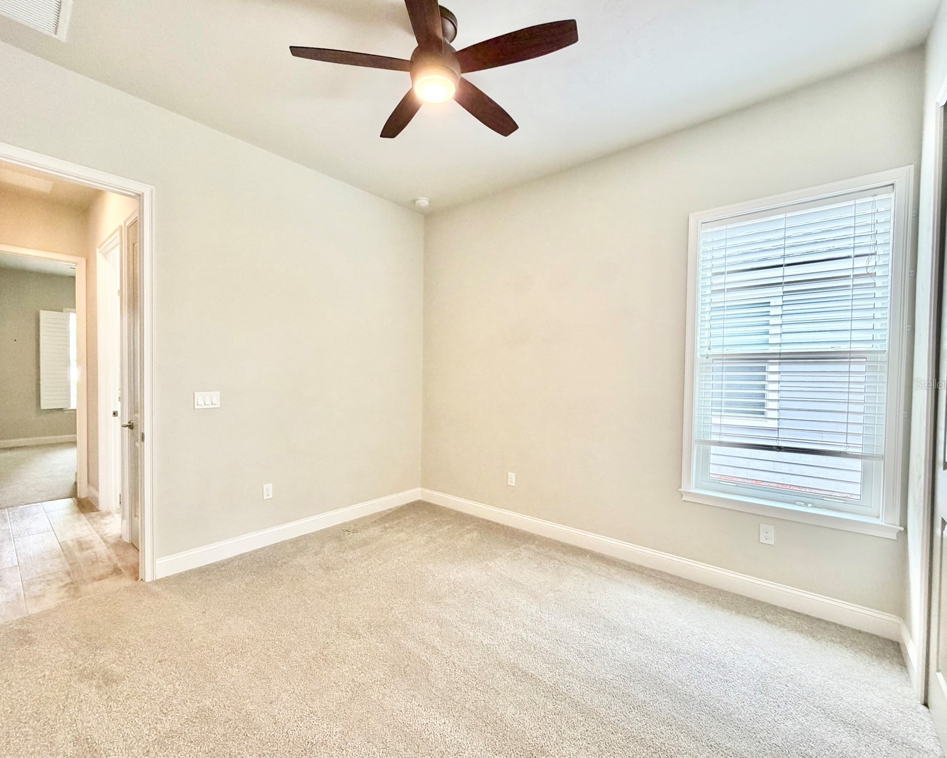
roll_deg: -0.2
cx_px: 456
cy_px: 384
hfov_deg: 96.8
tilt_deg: -2.0
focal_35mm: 15
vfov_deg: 84.0
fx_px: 420
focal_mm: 2.22
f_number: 2.2
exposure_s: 1/120
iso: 320
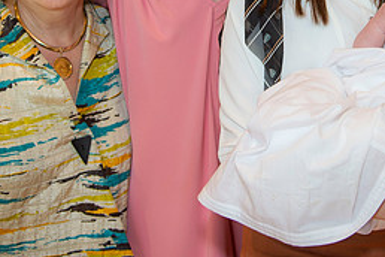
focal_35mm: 72
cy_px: -15
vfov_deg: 18.3
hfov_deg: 27.8
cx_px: 266
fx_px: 770
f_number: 3.2
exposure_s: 1/100
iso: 1000
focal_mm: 32
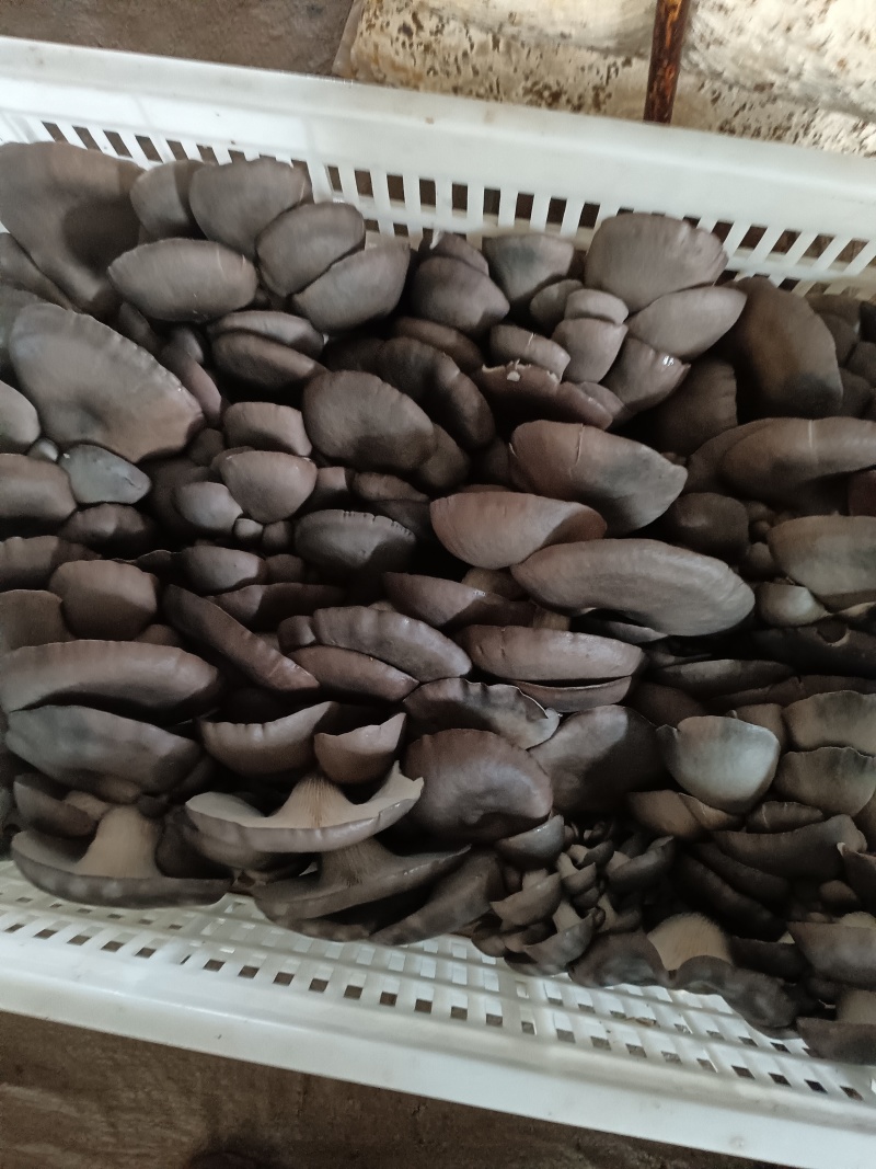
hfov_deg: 51.3
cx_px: 438
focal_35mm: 27
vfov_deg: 65.3
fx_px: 911
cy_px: 584
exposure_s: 1/25
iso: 2216
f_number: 1.8
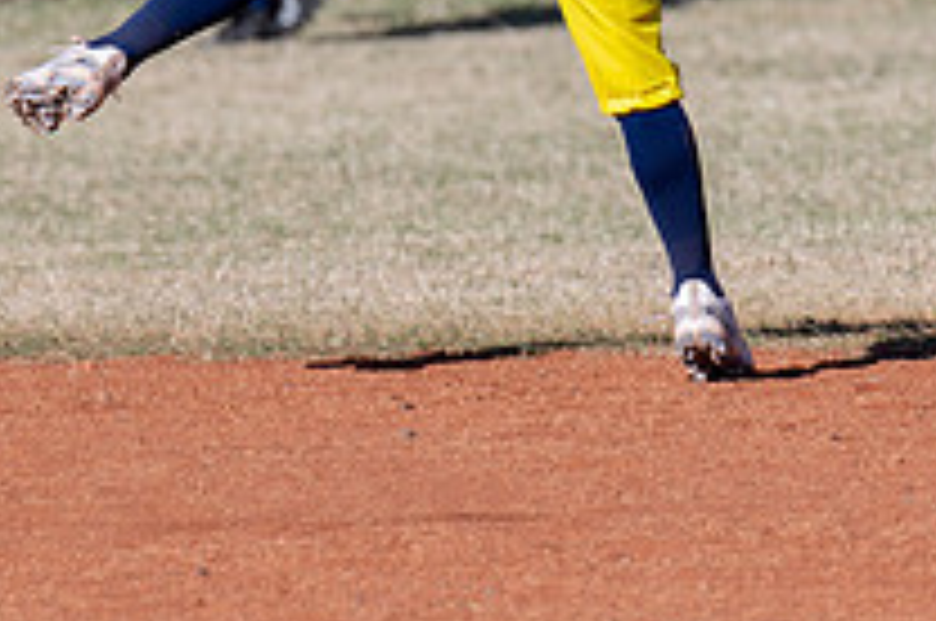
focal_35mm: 982
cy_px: -63
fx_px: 25492
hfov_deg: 2.1
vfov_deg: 1.4
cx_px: 625
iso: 200
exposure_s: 1/1000
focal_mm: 280
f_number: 5.6
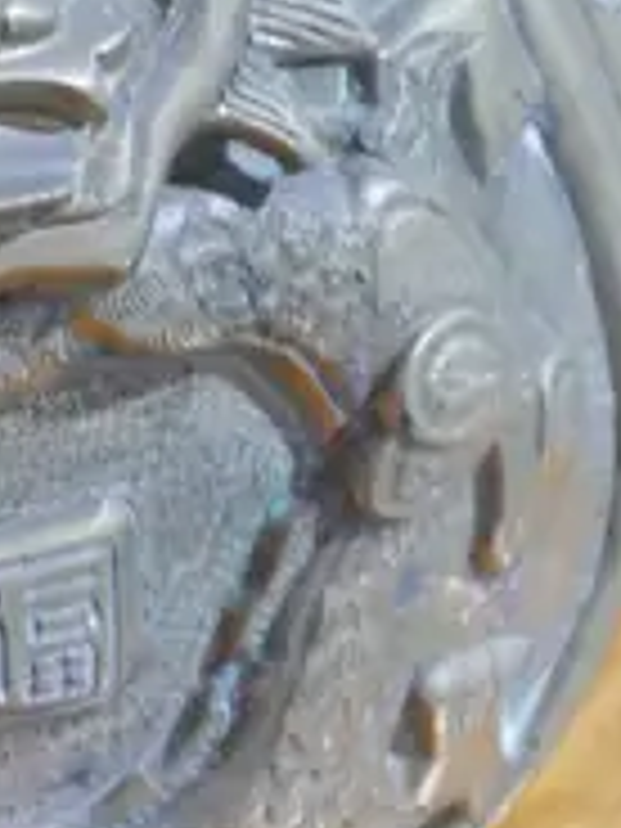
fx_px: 4784
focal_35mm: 200
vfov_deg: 9.7
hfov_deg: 7.4
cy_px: -220
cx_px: 18
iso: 1600
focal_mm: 18
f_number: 4
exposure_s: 1/60
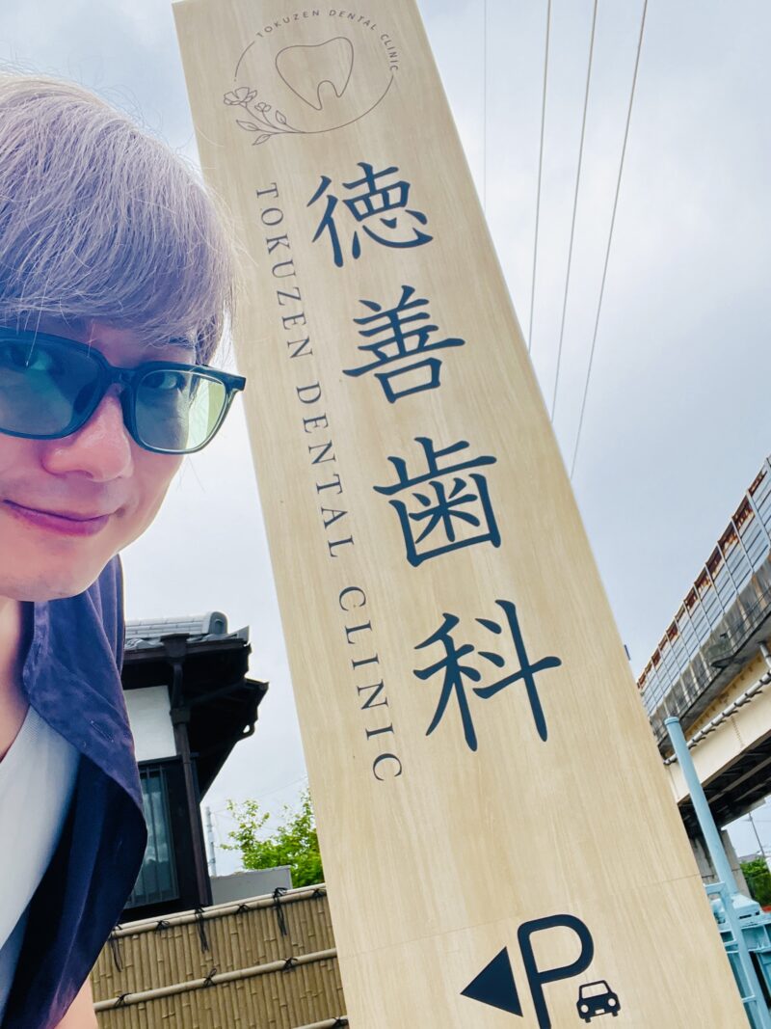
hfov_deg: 46.8
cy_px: 514
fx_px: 891
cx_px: 386
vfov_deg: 60.0
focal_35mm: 30
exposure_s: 1/300
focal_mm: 2.71
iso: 32
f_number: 2.2
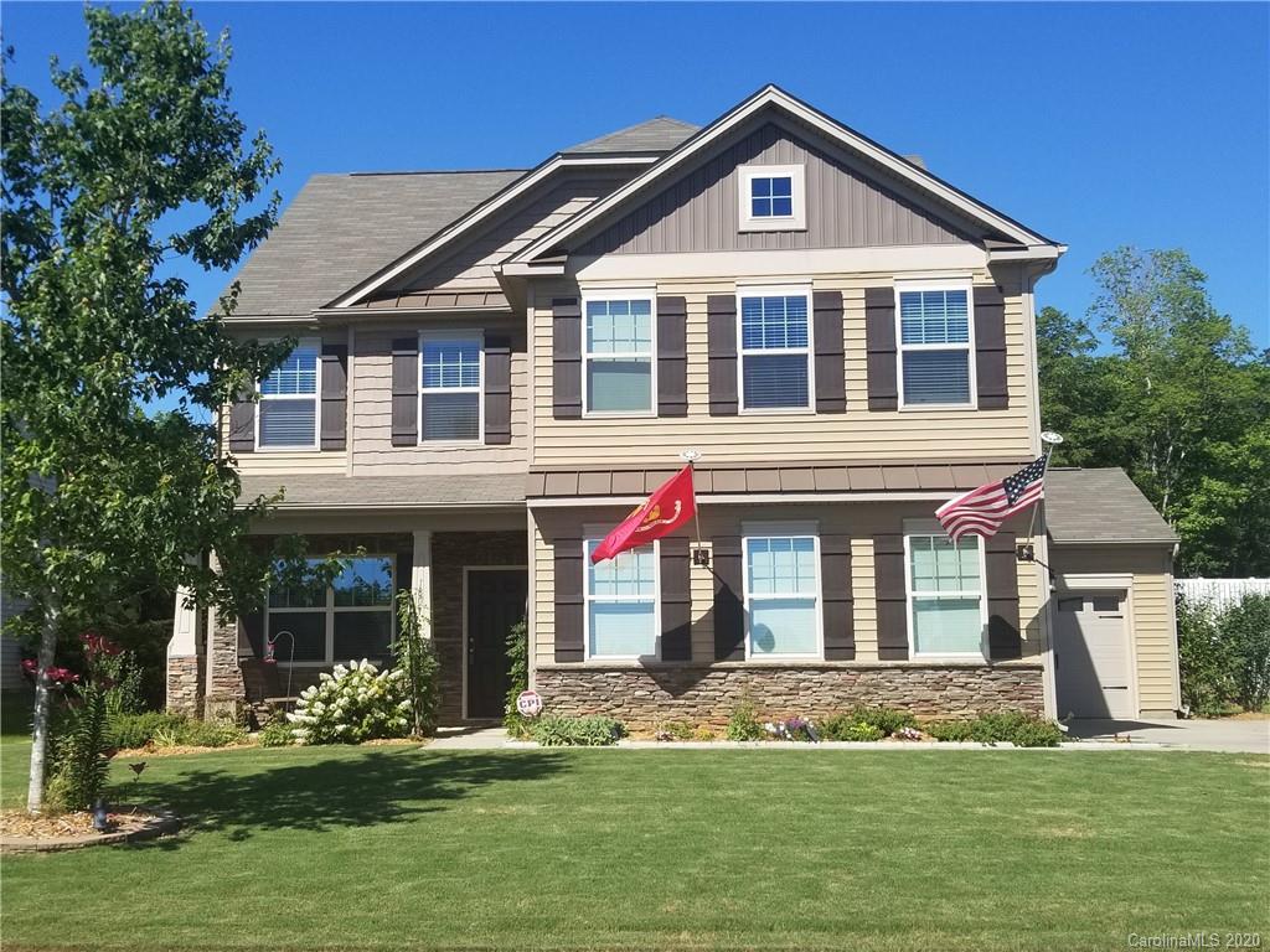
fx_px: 954
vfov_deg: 53.1
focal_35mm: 26
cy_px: 476
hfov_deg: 67.3
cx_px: 635
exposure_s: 1/2625
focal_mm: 4.25
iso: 50
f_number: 1.7
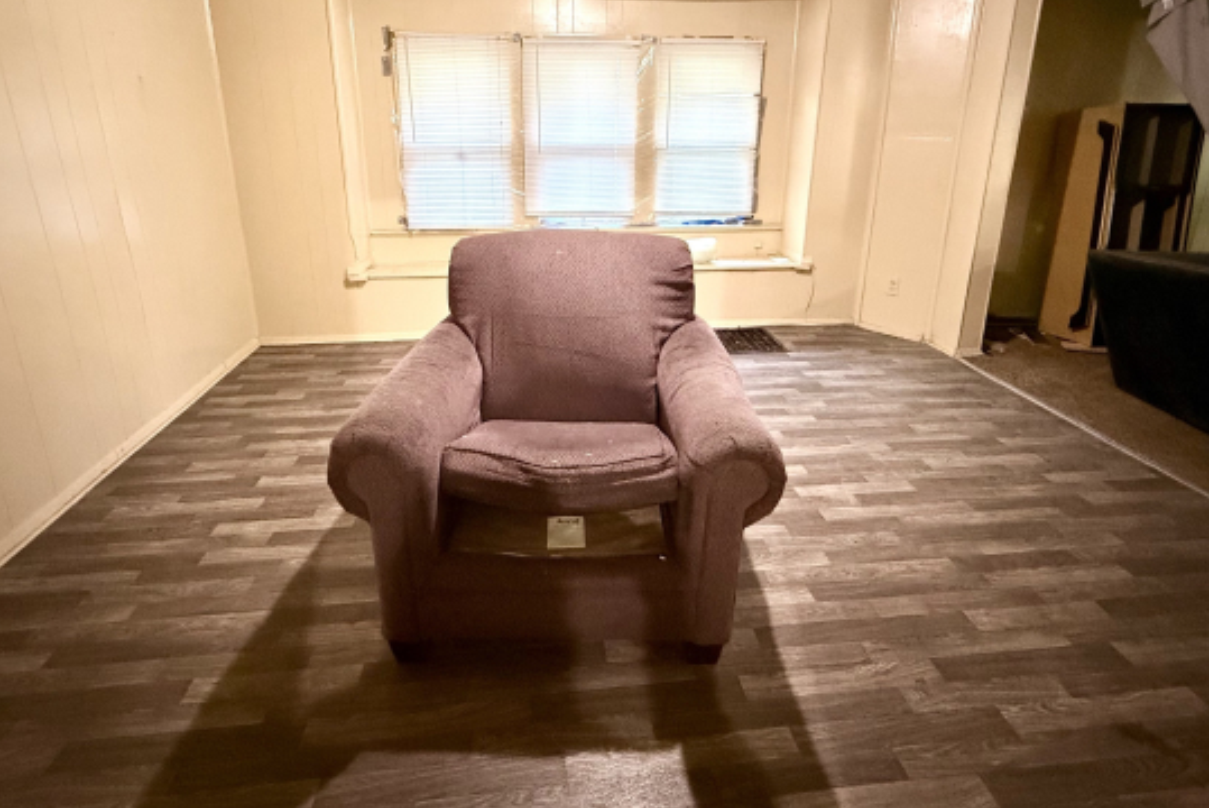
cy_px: 290
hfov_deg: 90.0
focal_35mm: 18
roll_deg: -0.3
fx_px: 605
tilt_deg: -15.1
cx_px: 593
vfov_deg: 66.2
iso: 1000
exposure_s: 1/60
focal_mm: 2.22
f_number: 2.2
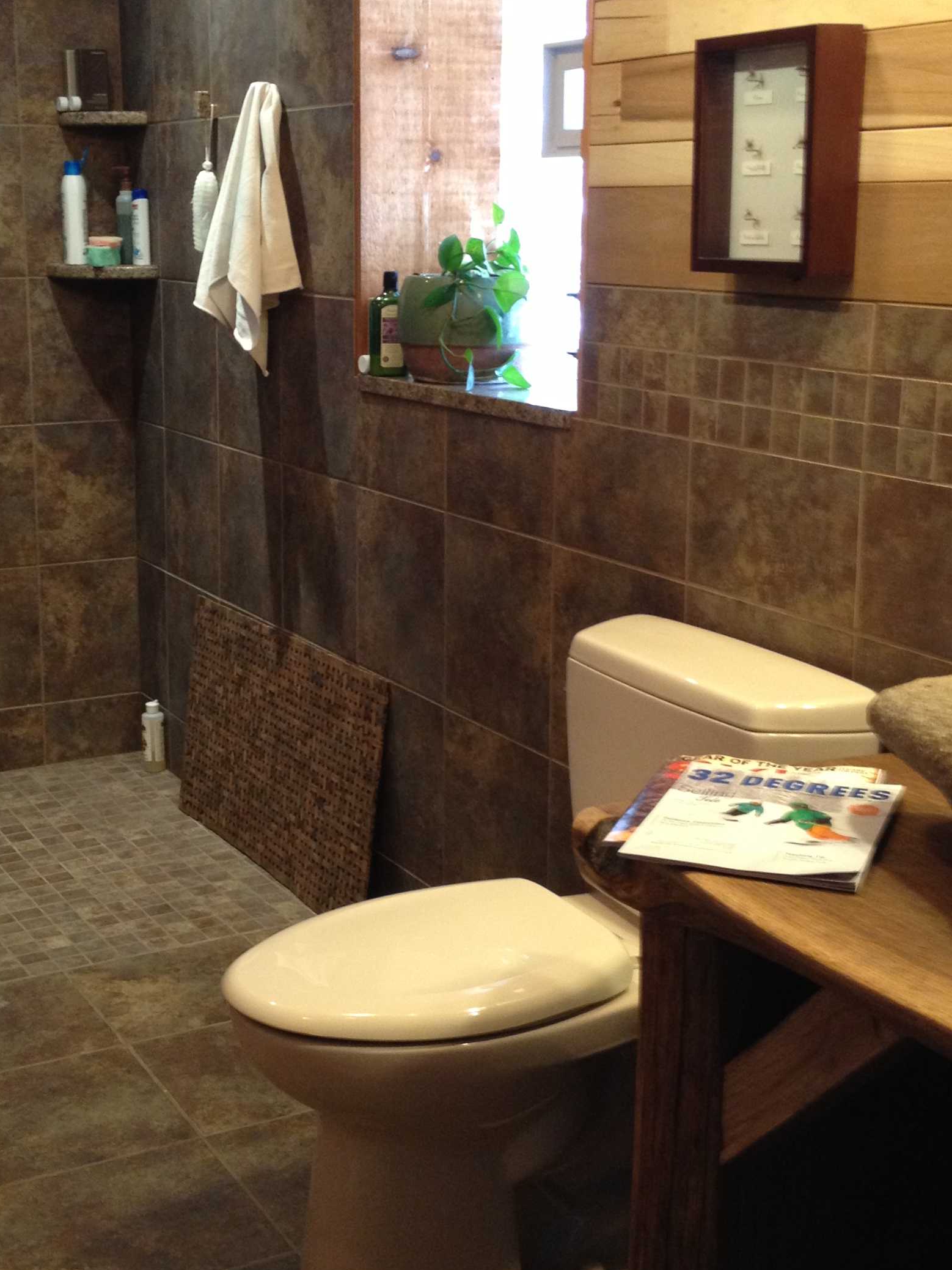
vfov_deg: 34.9
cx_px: 381
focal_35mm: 55
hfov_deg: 26.5
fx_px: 2017
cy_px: 593
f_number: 2.4
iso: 160
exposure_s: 1/20
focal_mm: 4.28
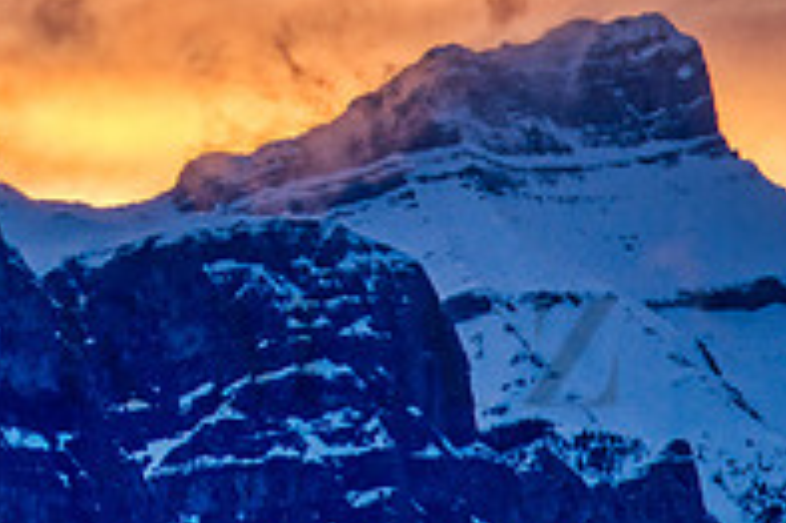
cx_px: -239
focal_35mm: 511
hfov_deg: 4.0
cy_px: -214
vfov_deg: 2.7
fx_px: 11147
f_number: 8
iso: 640
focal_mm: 174
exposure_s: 1/200
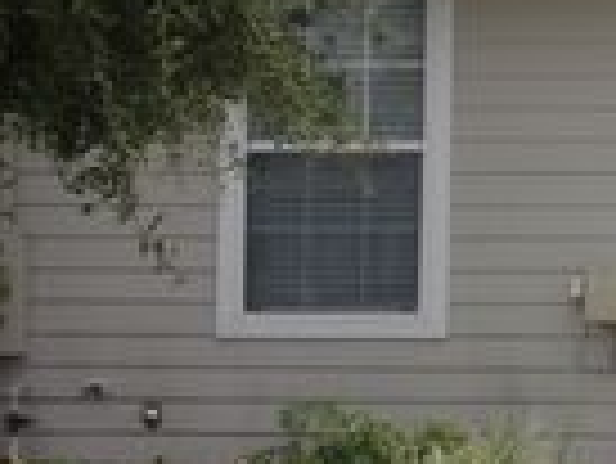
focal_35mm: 142
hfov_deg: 12.9
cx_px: 1034
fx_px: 2529
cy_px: -7
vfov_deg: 10.4
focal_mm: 7
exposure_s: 1/800
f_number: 3.9
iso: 80
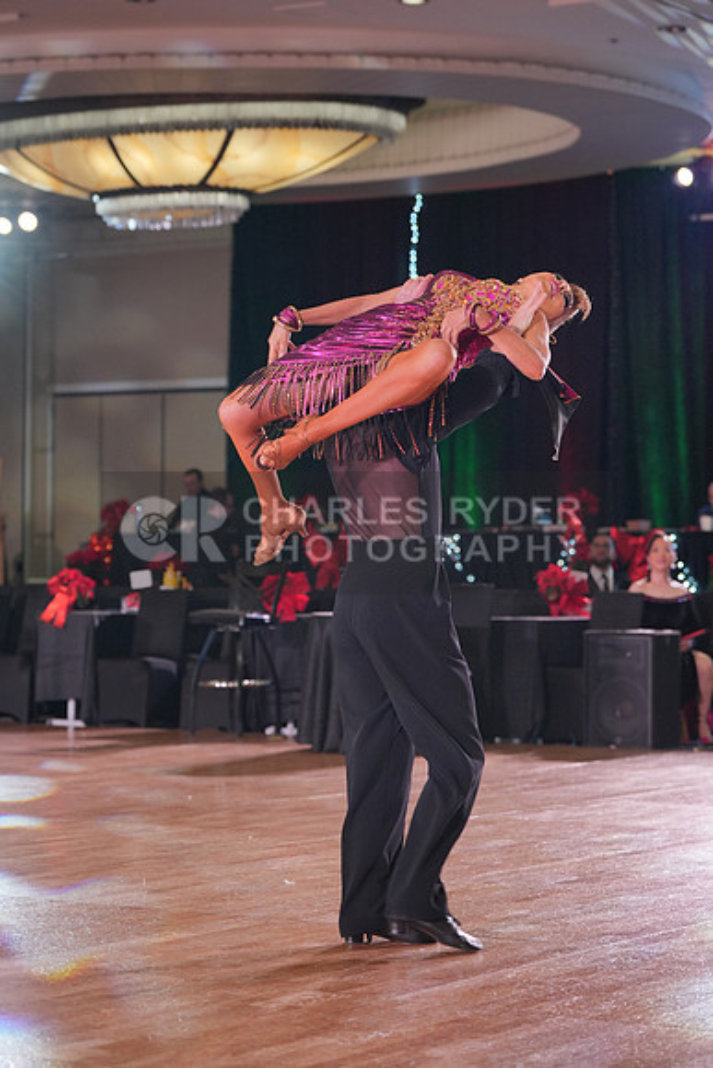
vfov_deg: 21.5
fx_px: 2820
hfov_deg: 14.4
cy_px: 534
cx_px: 356
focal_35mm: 95
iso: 1600
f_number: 4
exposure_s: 1/400
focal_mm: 95
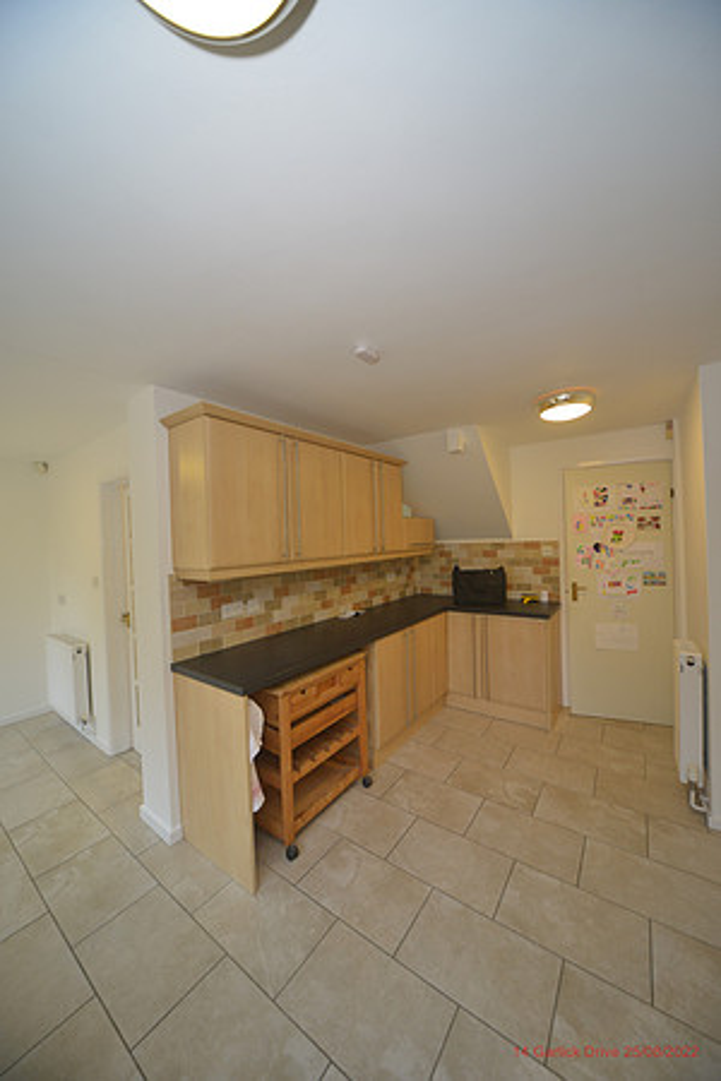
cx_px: 360
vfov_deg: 112.6
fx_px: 360
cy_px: 540
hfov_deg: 90.0
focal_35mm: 12
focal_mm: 12
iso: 640
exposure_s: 1/30
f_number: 5.6
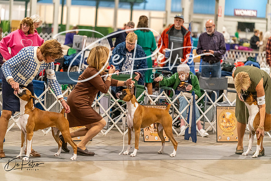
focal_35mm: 135
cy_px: 90
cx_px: 136
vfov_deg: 10.2
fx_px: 1016
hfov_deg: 15.2
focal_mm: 135
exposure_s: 1/250
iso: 6400
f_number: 3.5
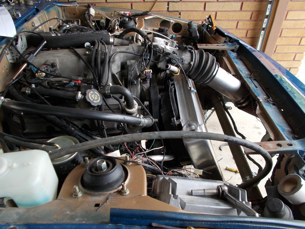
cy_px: 114
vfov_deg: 46.8
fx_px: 264
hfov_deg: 60.0
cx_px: 152
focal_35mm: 30
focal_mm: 5.3
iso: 80
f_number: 3.4
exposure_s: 1/80
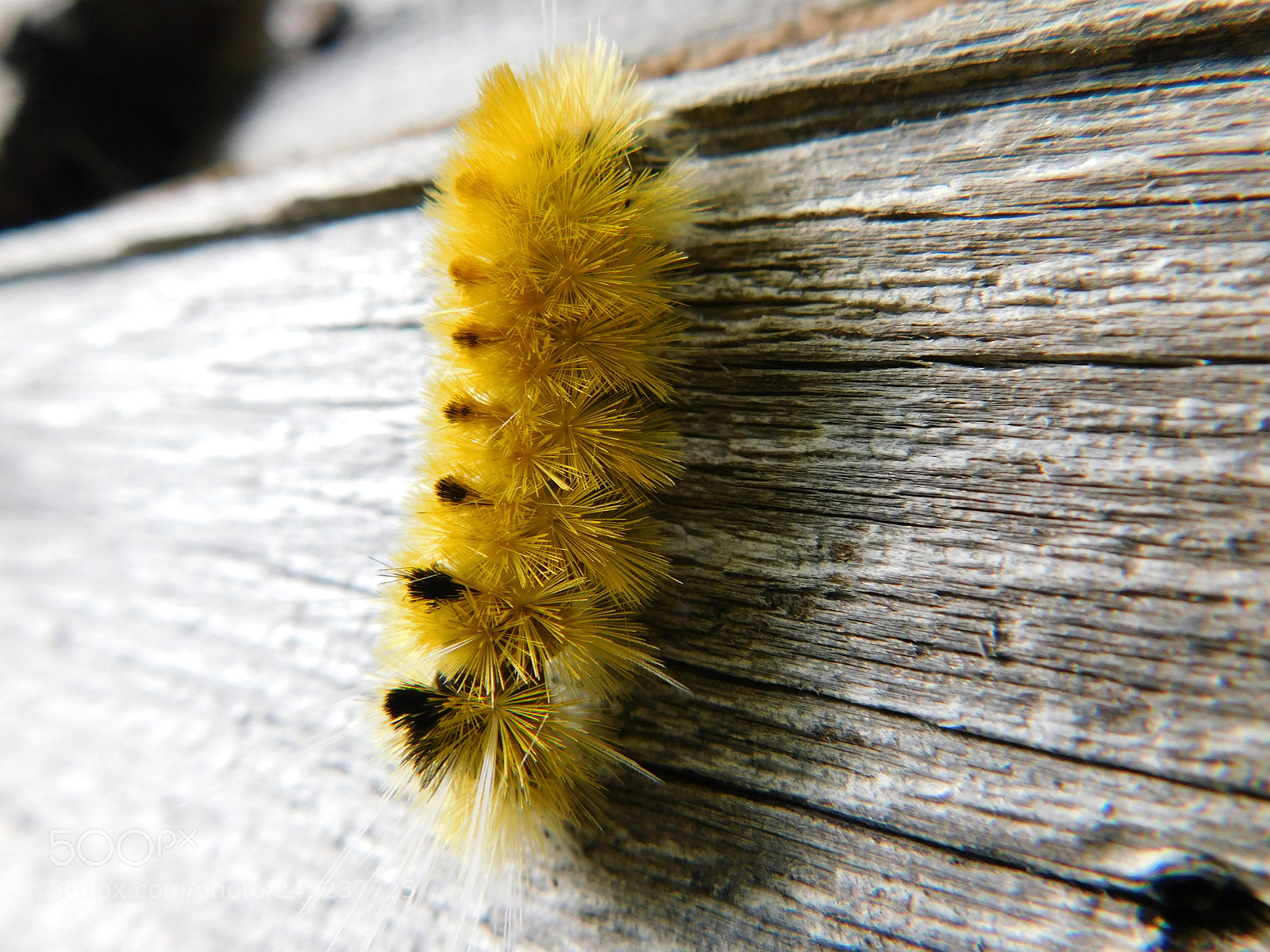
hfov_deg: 73.9
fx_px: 844
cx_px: 635
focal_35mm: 23
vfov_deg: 58.9
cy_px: 476
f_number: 3
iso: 125
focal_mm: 4
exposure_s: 1/30
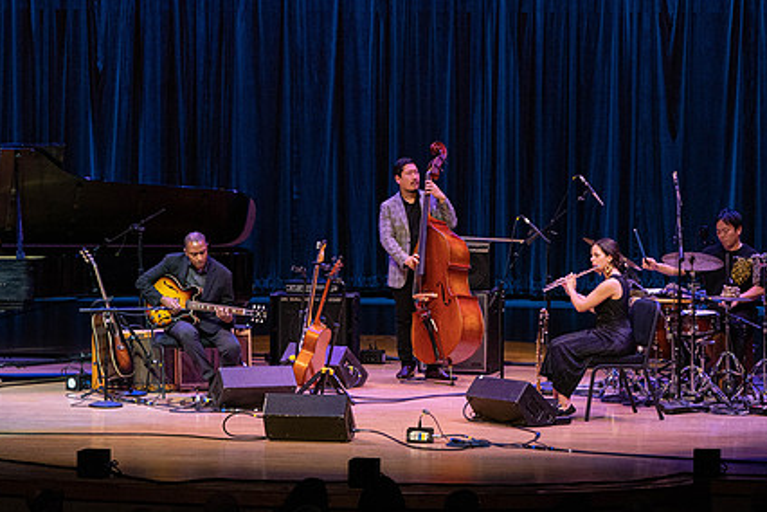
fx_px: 4133
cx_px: 272
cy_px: 222
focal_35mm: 194
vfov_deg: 7.1
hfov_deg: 10.6
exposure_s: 1/320
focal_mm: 130
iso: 4000
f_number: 8
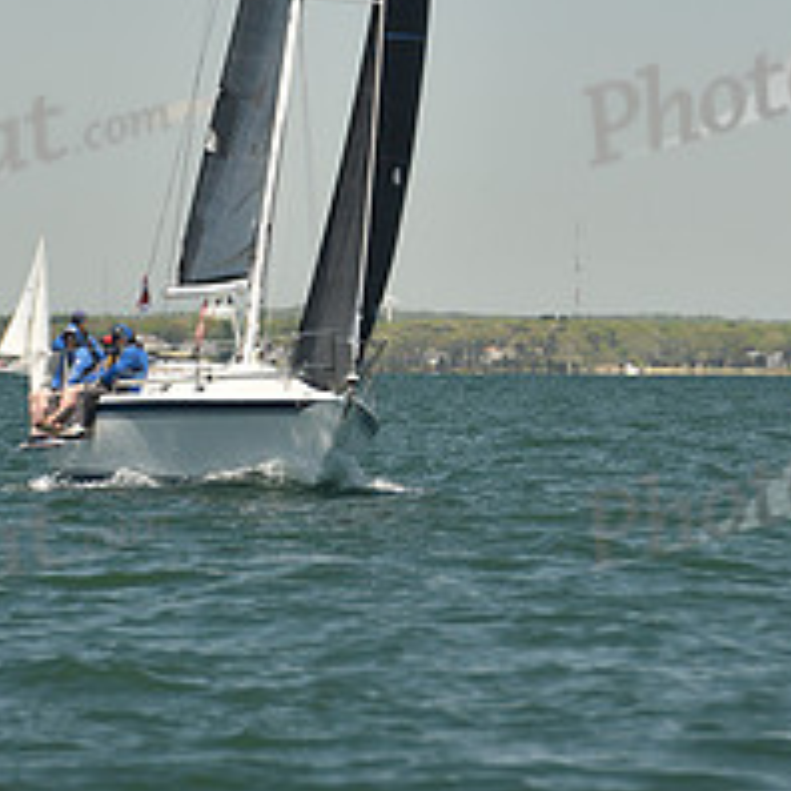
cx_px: 378
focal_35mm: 497
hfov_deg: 3.5
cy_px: -88
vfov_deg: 3.5
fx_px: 12849
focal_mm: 200
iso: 250
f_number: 5.6
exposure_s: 1/800
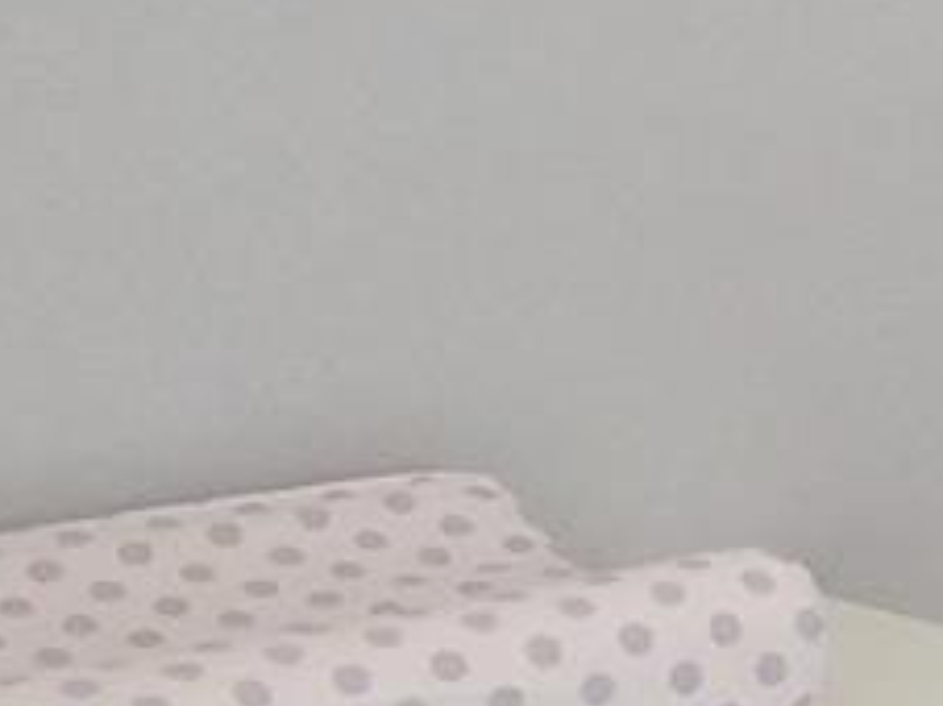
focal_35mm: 183
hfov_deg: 9.5
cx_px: 2372
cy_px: 183
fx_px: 4983
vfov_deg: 8.1
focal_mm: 4.2
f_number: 1.7
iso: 125
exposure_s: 1/60
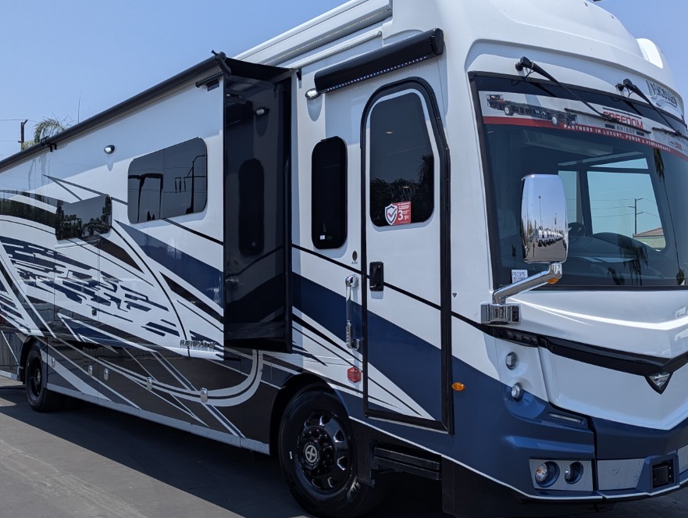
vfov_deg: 37.8
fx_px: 756
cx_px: 334
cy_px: 269
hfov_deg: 48.9
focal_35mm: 38
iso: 45
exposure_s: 1/3236
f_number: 1.85
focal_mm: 6.81
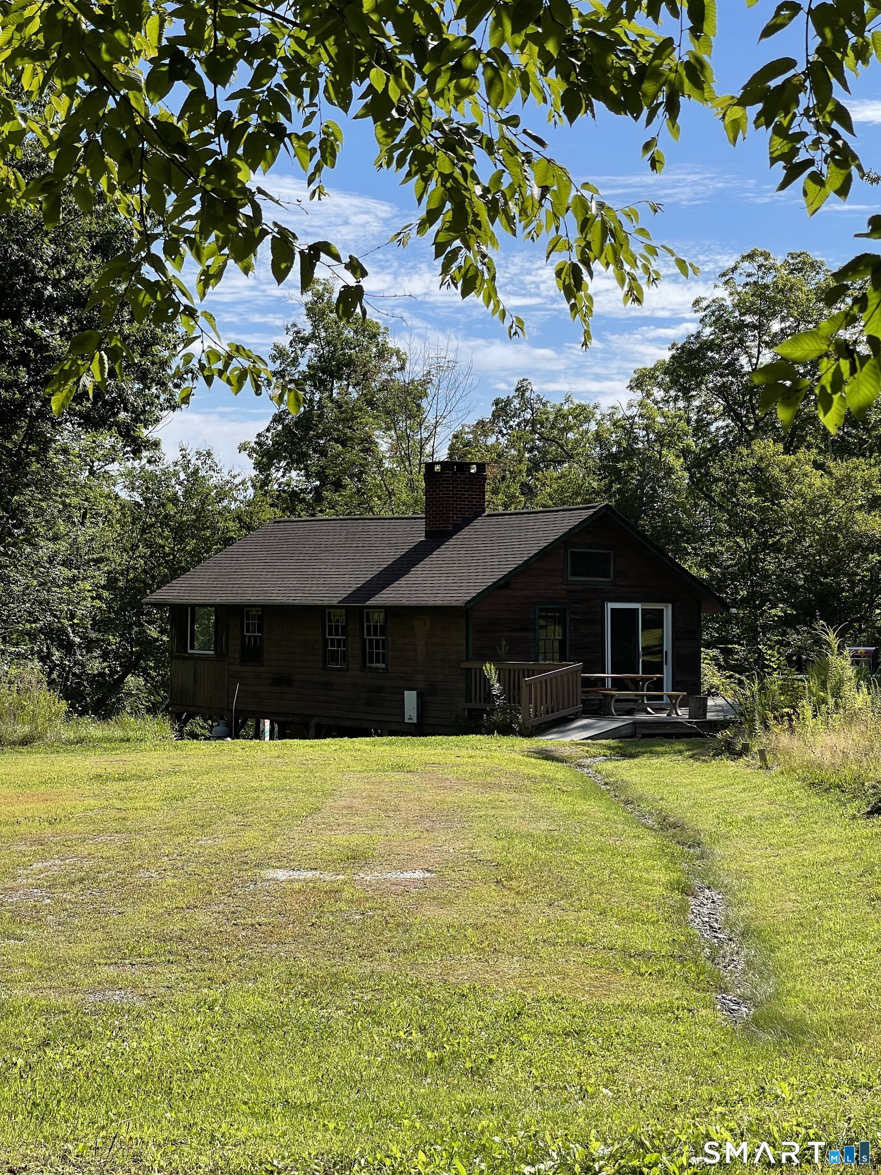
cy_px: 588
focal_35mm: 64
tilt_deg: +1.9
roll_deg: -0.1
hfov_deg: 22.9
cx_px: 440
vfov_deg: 30.3
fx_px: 2172
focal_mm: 7.5
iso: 20
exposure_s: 1/1014
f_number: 2.2
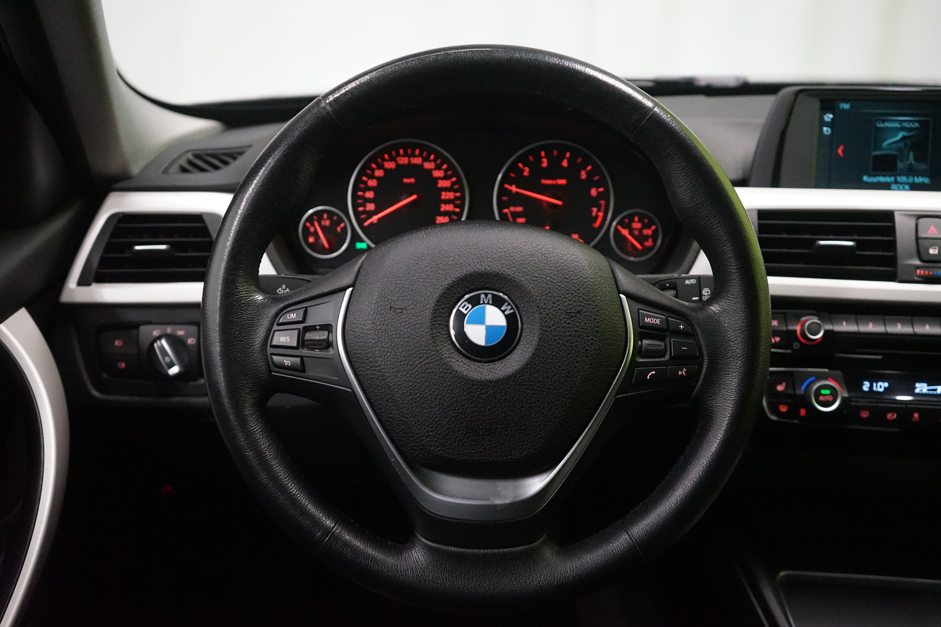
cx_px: 470
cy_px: 314
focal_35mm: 37
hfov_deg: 51.9
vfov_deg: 35.9
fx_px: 967
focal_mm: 37
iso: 6400
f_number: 4
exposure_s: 1/80
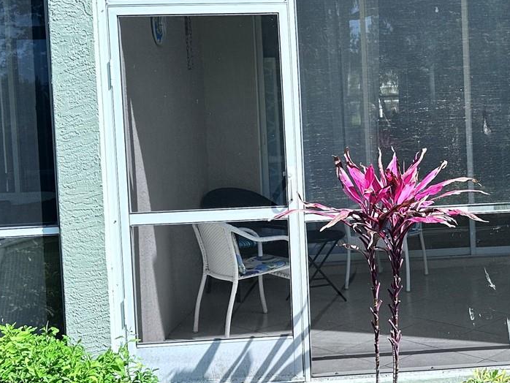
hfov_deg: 33.5
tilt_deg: -2.6
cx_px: 438
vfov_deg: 26.5
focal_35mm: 55
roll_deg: +2.2
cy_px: 139
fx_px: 811
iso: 80
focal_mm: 6.86
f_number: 1.78
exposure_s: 1/2028
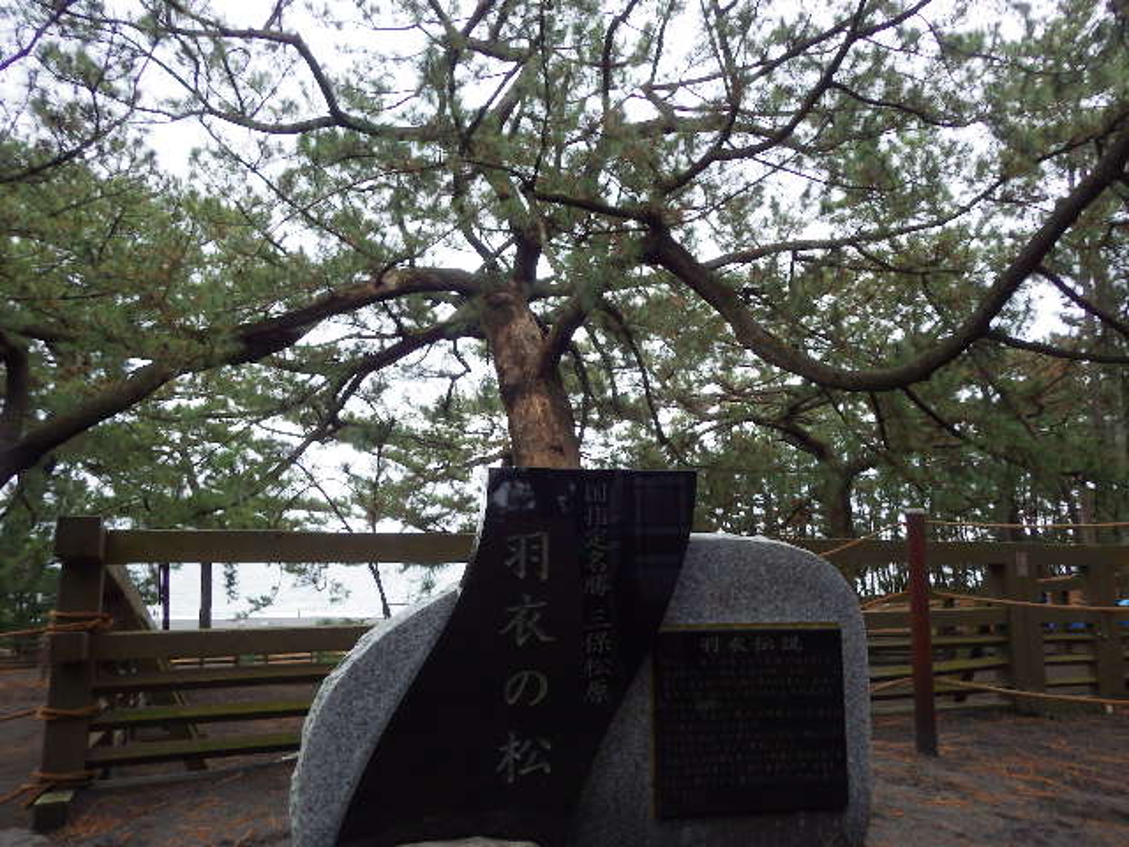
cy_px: 424
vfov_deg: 54.9
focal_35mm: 25
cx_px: 564
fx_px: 815
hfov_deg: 69.4
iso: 250
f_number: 2.8
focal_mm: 4.5
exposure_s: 1/320
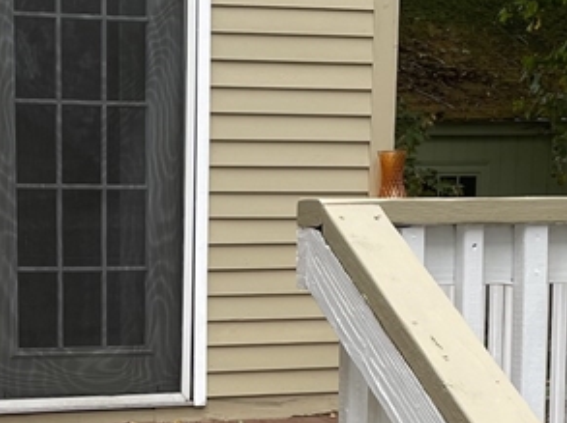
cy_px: 473
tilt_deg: -9.2
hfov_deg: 21.3
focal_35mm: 91
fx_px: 1489
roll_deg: +0.2
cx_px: 110
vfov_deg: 15.7
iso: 32
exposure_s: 1/249
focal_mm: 4.2
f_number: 1.6
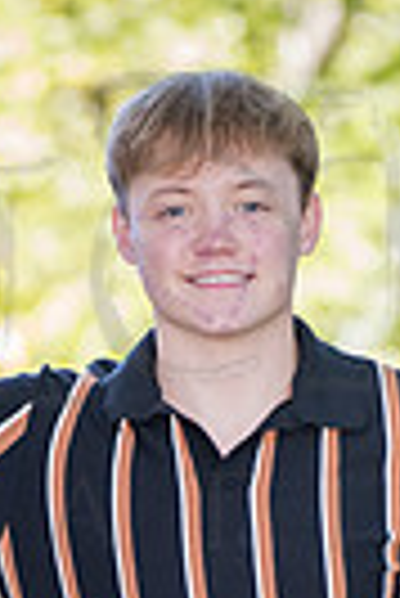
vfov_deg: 5.8
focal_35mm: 355
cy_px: 670
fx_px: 5901
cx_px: 211
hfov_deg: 3.9
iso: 800
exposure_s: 1/400
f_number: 3.5
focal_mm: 105
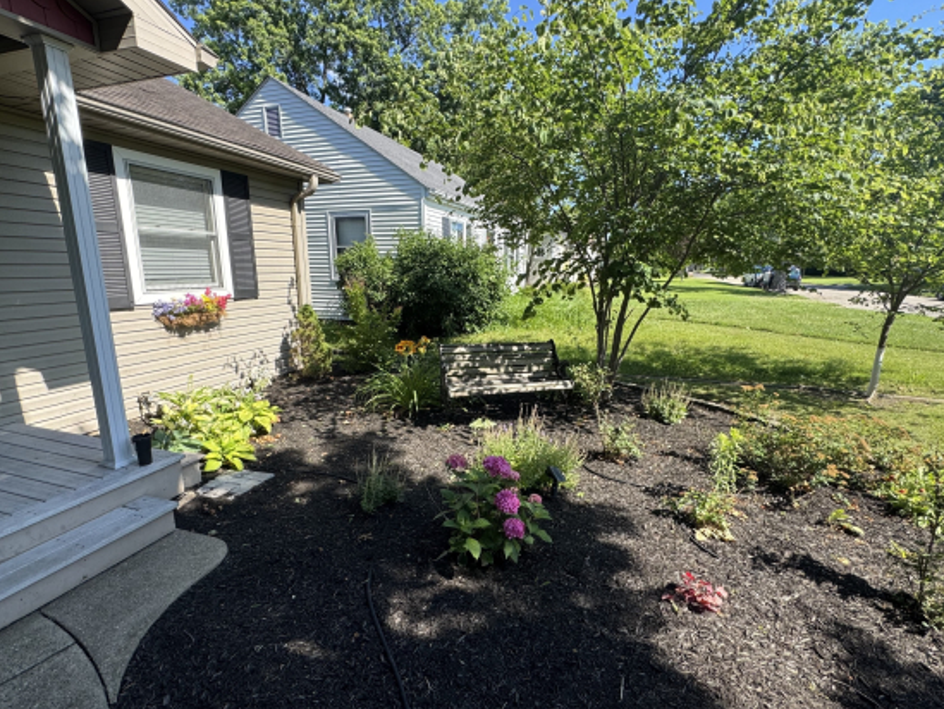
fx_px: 464
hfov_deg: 91.0
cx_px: 486
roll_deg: -0.7
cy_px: 365
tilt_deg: -11.5
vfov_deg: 74.7
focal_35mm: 17
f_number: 2.2
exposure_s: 1/470
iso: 40
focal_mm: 2.22
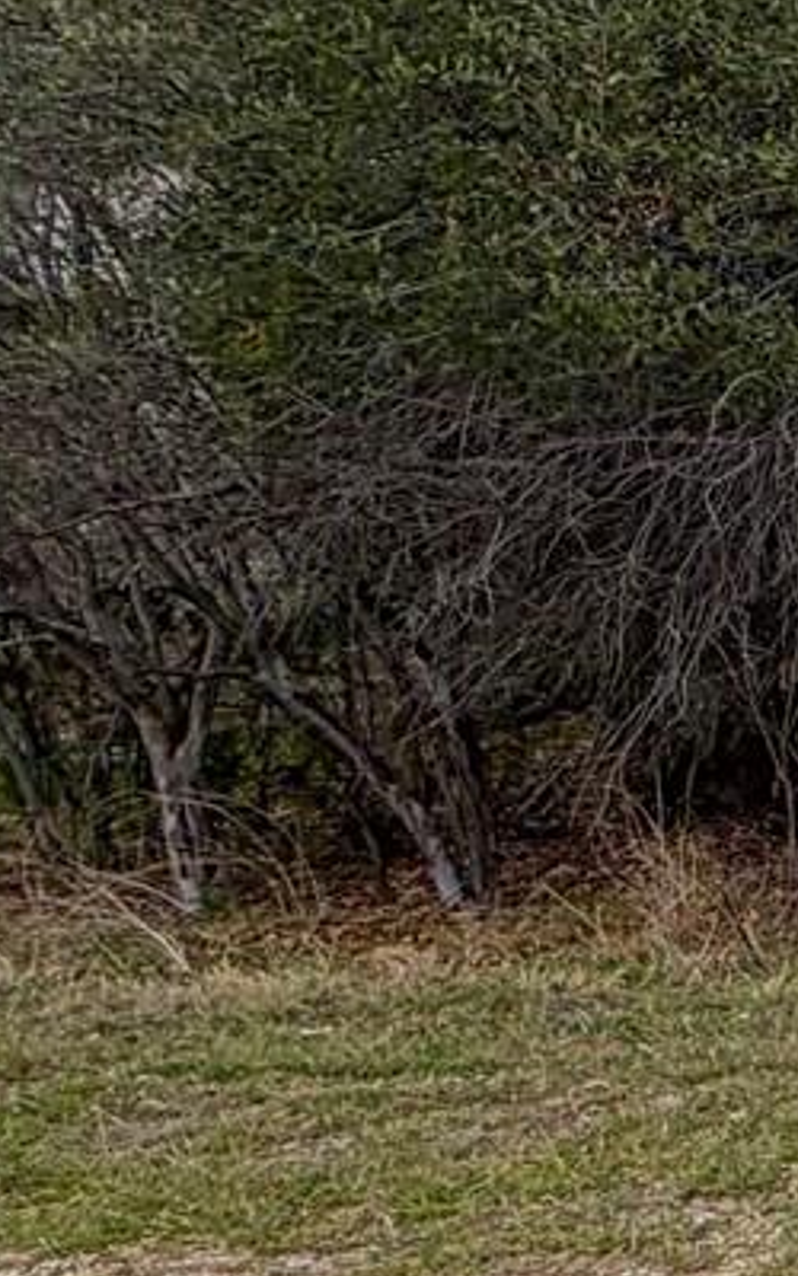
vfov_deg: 26.7
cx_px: 2155
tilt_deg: -2.8
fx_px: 2645
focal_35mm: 76
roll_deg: +1.3
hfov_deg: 12.0
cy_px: 297
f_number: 2.2
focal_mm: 2.22
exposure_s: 1/830
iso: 20
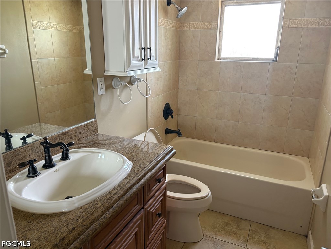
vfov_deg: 53.1
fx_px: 249
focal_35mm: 26
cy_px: 124
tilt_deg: -18.9
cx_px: 166
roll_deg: -0.2
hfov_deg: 67.3
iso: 200
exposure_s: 1/60
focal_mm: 5.96
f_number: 1.6
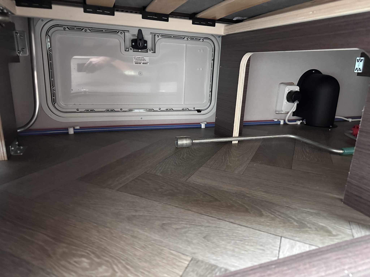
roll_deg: -2.7
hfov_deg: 71.6
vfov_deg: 56.8
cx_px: 185
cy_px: 138
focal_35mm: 24
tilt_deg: -17.2
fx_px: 257
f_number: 1.78
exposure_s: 1/37
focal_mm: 6.86
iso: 1000
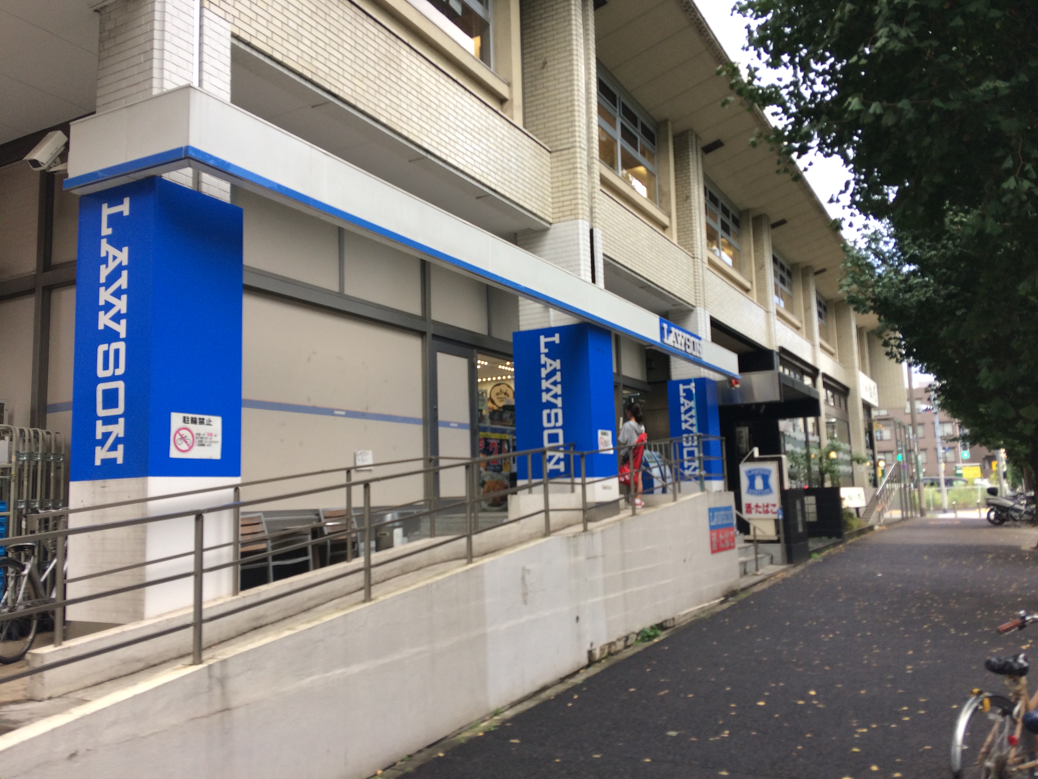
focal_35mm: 29
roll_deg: +1.7
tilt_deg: +3.9
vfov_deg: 48.2
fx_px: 870
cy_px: 390
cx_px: 519
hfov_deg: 61.7
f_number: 2.2
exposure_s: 1/60
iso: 40
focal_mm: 4.15
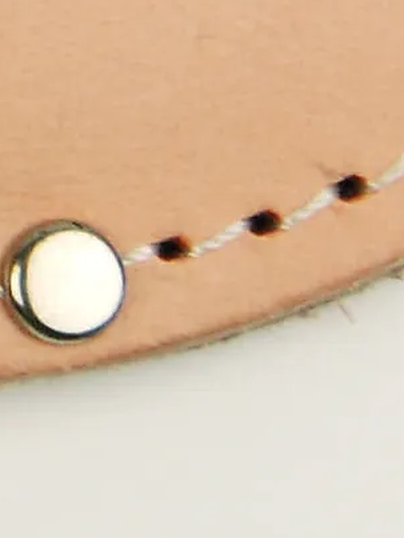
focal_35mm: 824
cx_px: -985
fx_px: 12822
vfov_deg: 2.4
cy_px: -407
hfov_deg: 1.8
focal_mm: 60
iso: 400
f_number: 5.3
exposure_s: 1/250
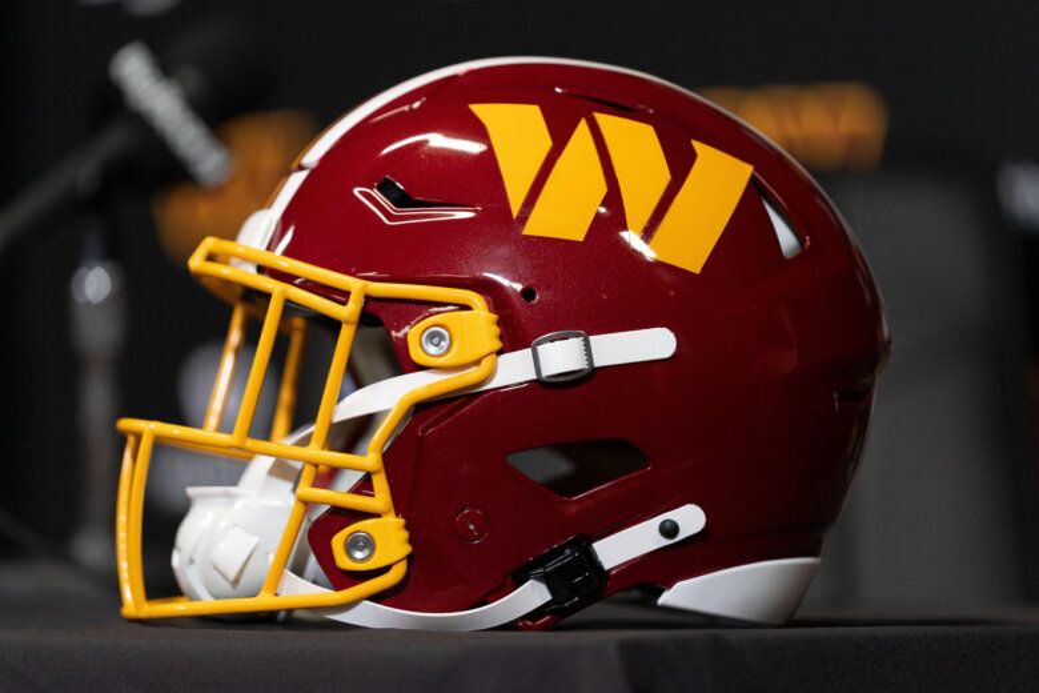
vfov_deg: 7.9
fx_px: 4993
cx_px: 520
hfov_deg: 11.9
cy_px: 346
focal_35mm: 173
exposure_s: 1/500
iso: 3200
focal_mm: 173
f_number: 2.8
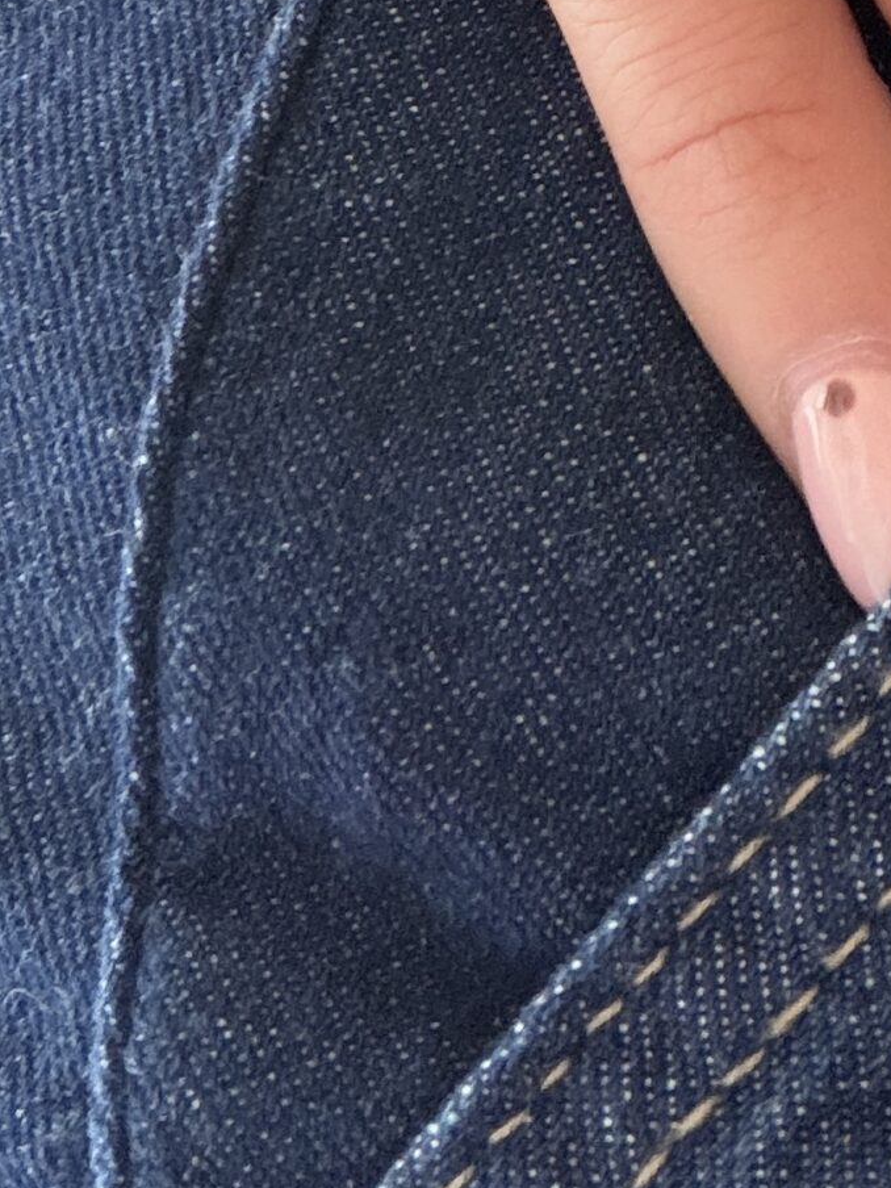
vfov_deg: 21.8
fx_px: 2917
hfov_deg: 16.8
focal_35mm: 85
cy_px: -133
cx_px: 1008
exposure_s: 1/40
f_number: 1.9
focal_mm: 2.71
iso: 320
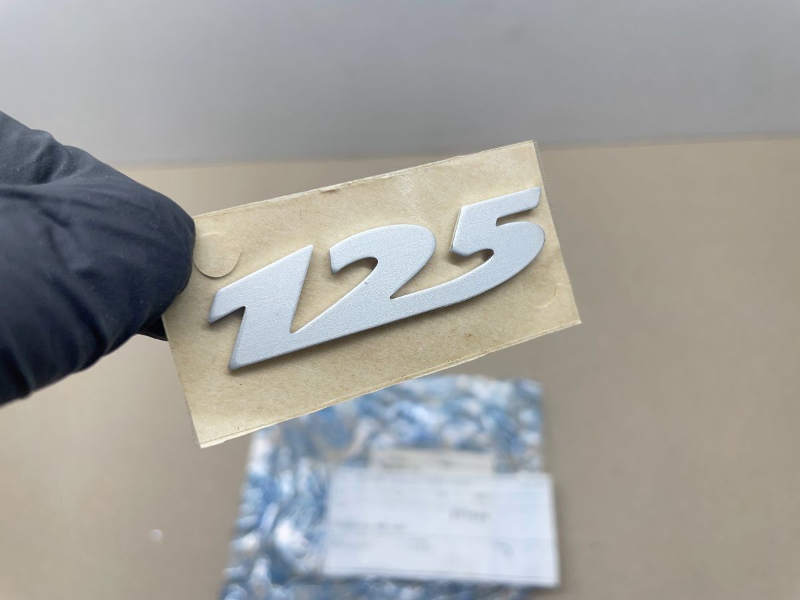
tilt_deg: -60.5
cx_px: 400
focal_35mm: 26
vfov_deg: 53.1
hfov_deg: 67.3
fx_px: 601
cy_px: 300
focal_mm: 4.2
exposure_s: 1/100
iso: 40
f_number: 1.6
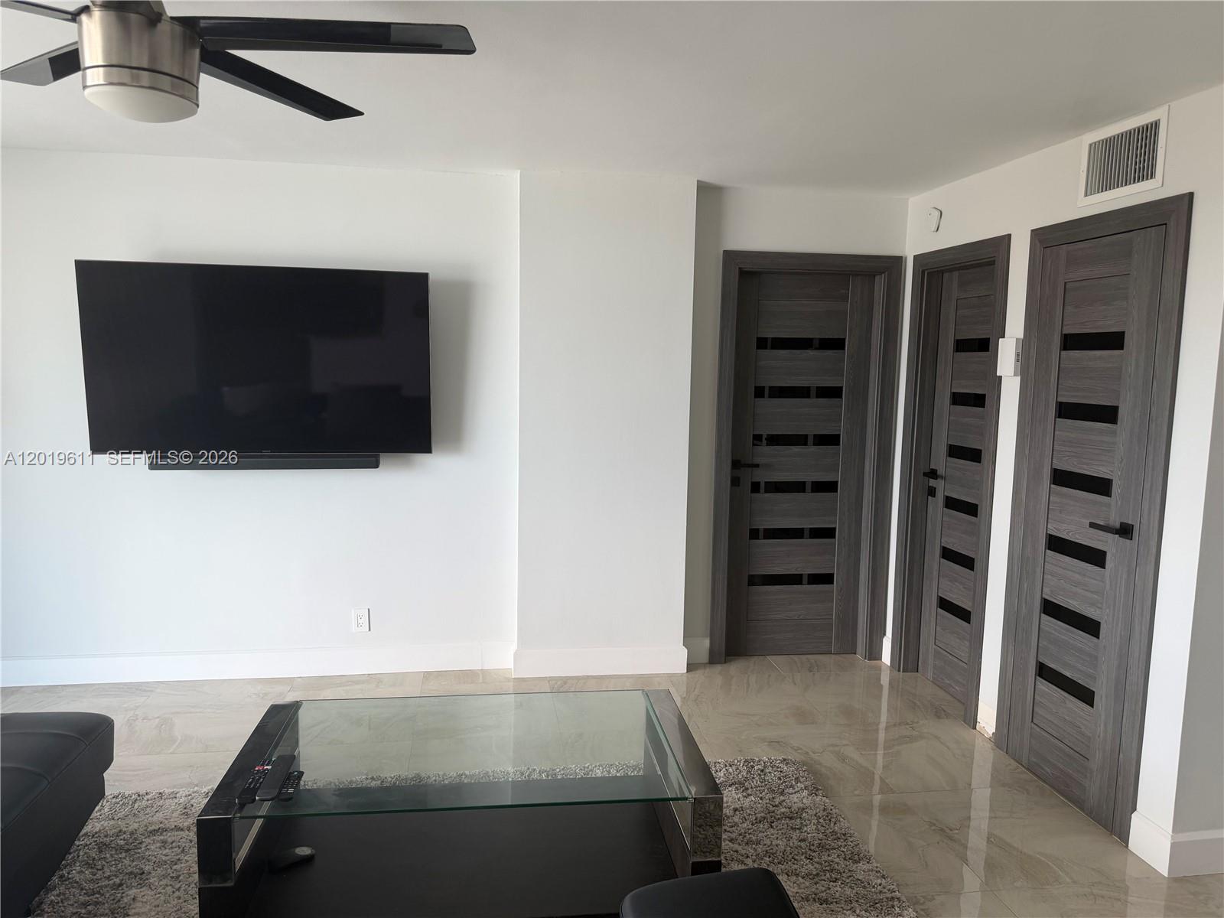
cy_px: 459
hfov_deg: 71.6
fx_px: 849
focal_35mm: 24
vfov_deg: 56.8
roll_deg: -0.9
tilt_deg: -7.4
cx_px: 612
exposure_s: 1/121
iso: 100
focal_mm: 6.76
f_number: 1.78
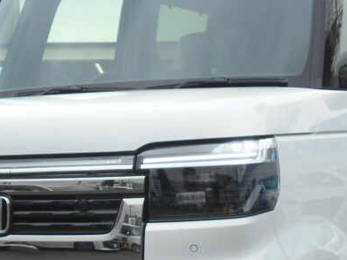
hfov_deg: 17.1
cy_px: 199
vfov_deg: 12.8
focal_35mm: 115
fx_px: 1153
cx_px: 181
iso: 80
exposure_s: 1/400
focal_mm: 7.7
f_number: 4.2
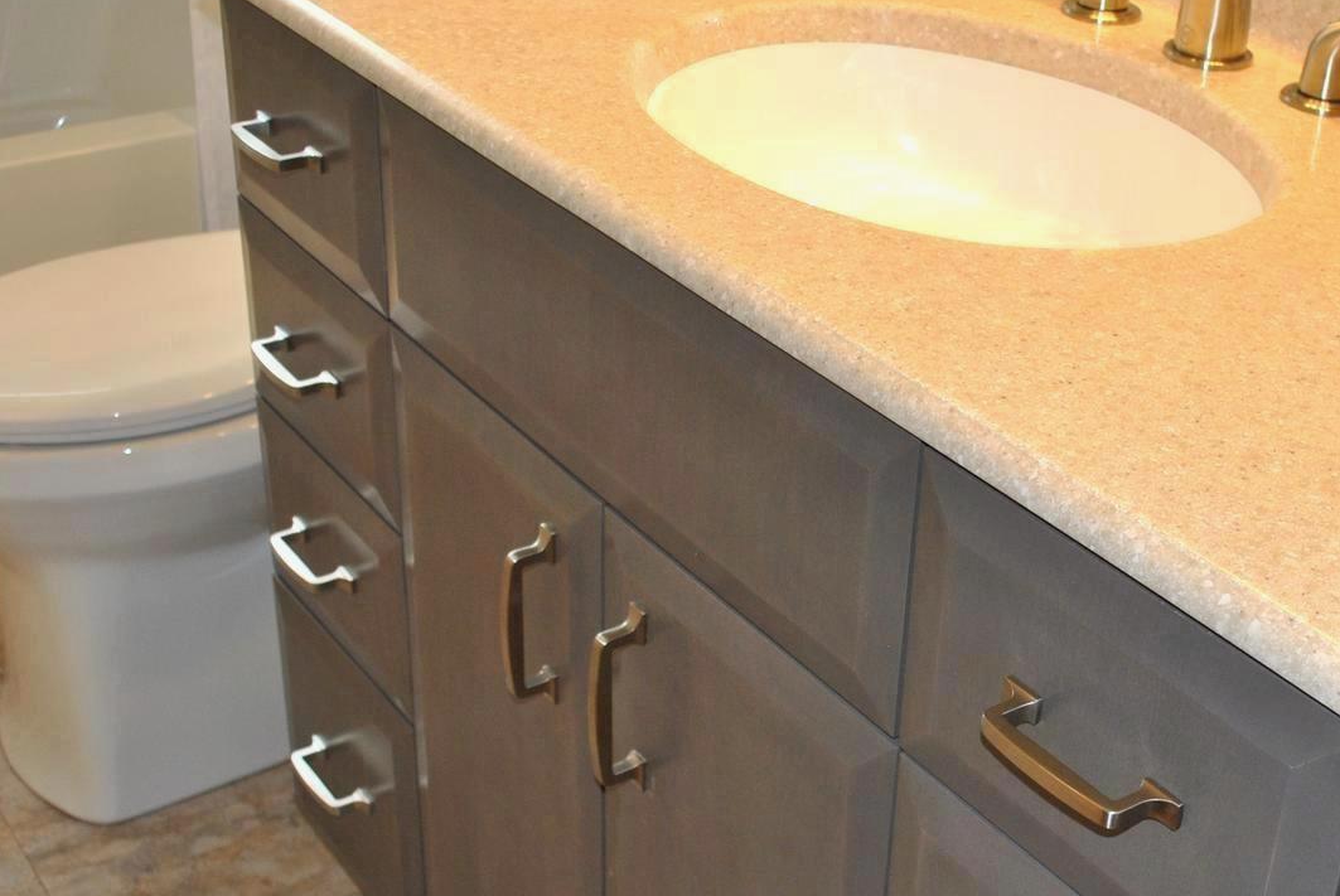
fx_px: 1937
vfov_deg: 26.0
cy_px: 529
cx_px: 837
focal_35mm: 52
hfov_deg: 37.9
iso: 200
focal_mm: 18
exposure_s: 1/60
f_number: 3.5
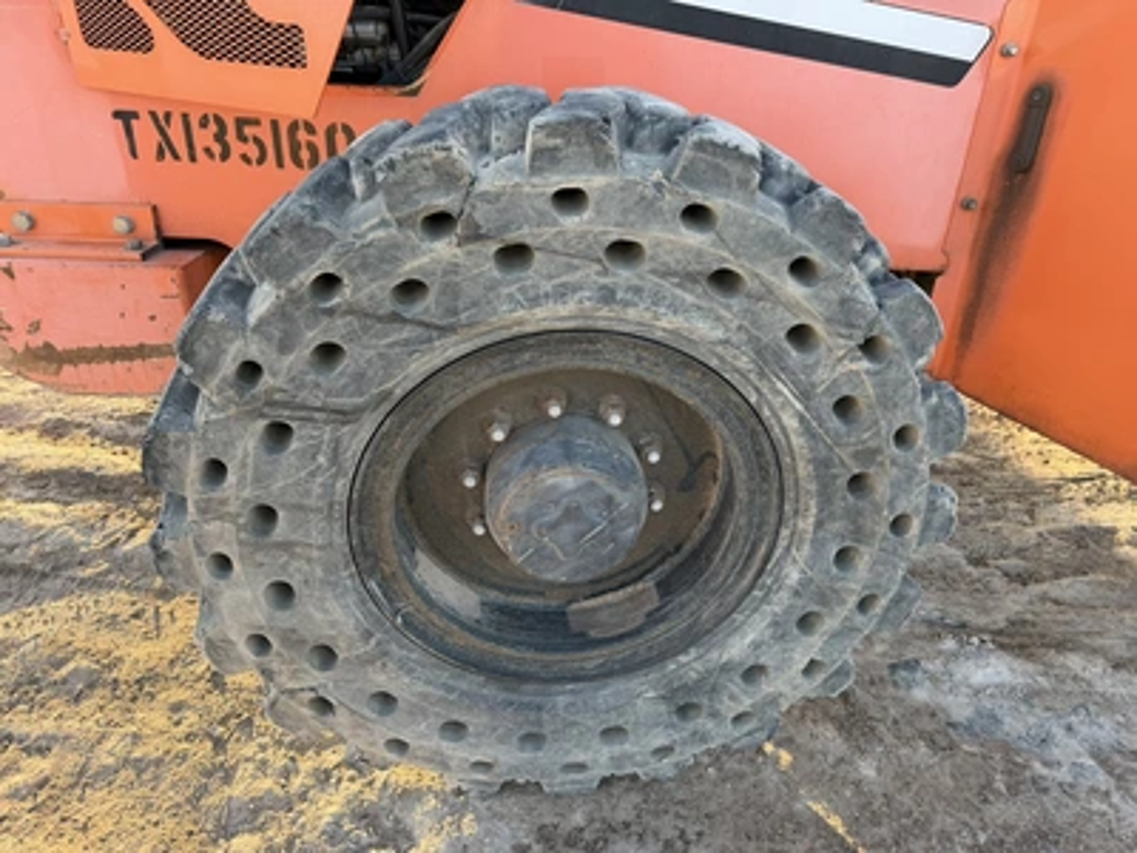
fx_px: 788
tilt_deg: -29.2
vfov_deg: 56.8
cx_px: 568
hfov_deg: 71.6
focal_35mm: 24
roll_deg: -3.2
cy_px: 426
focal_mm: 6.76
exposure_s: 1/265
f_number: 1.78
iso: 64
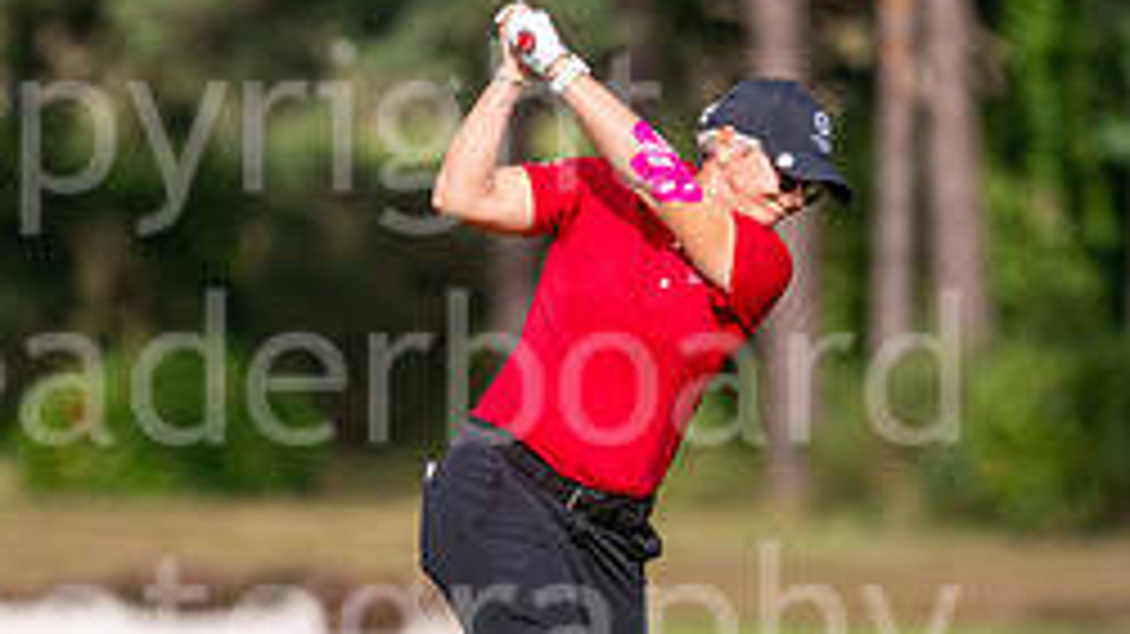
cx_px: 387
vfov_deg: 1.7
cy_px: 411
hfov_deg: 3.0
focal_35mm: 725
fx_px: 21716
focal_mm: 300
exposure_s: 1/4000
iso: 400
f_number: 4.5
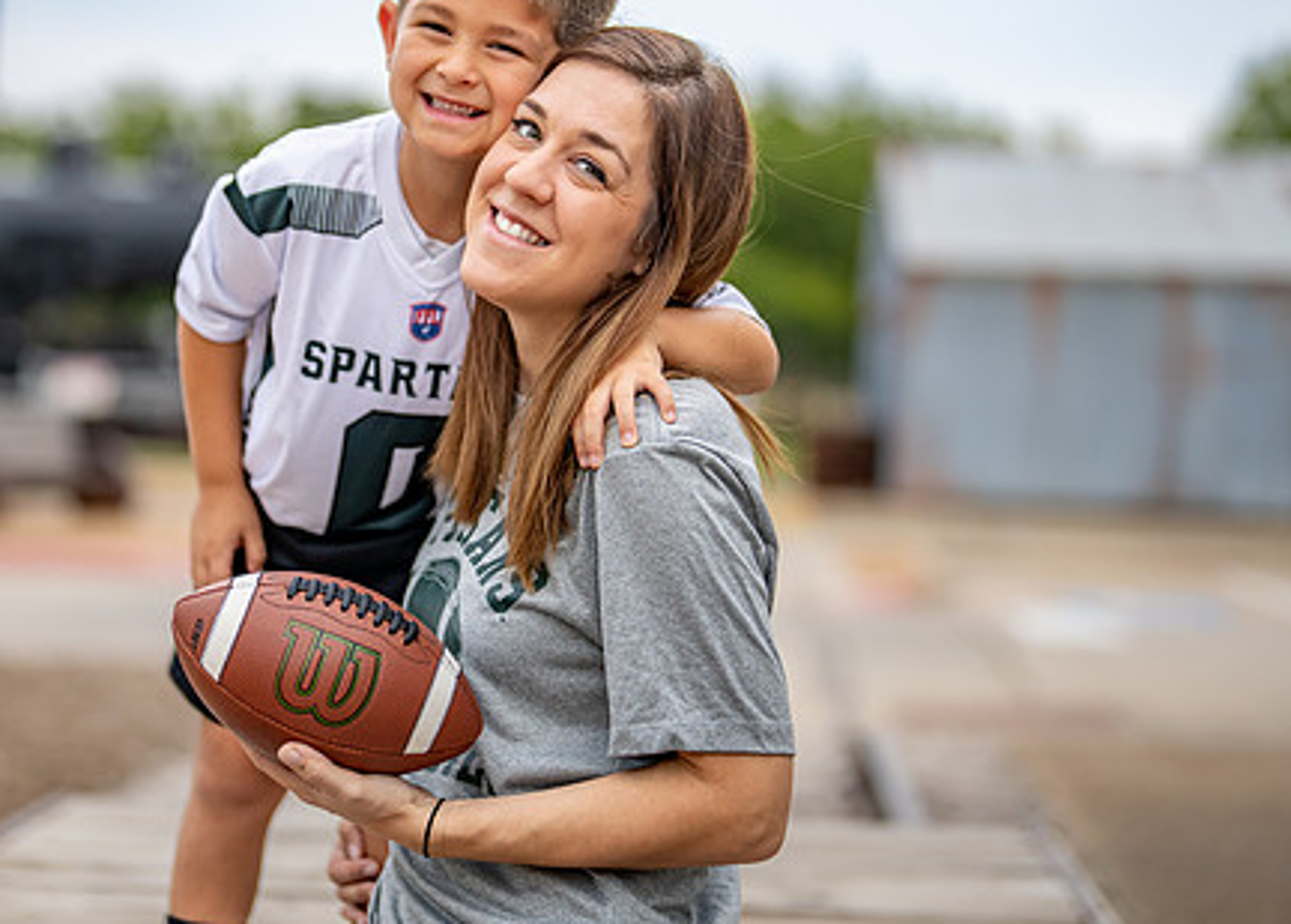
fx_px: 2825
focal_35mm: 77
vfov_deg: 18.5
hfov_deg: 25.7
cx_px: 485
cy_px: 365
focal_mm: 50
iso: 200
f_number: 1.2
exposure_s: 1/2500
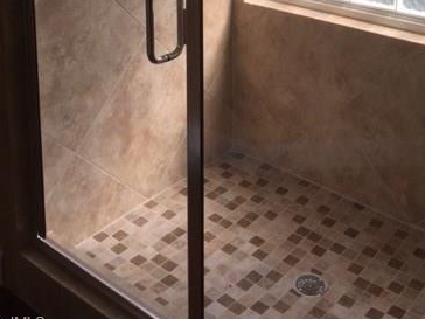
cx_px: 242
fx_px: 626
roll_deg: -0.8
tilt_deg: -9.6
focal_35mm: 51
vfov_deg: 26.2
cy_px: -40
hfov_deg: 37.4
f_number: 2.2
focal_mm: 4.15
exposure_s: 1/412
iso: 32
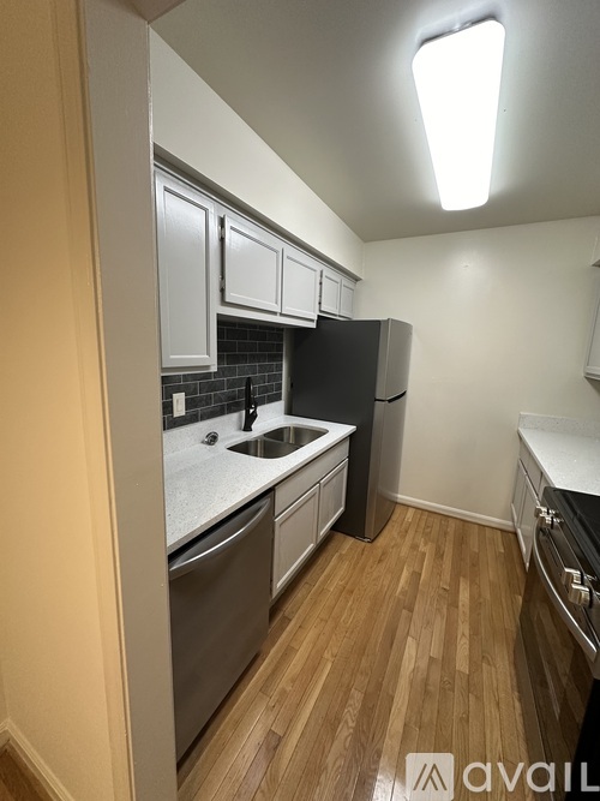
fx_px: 324
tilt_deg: -9.3
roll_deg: -2.9
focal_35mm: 14
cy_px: 400
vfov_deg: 102.1
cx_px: 300
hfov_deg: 85.7
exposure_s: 1/120
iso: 250
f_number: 2.2
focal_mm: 2.22
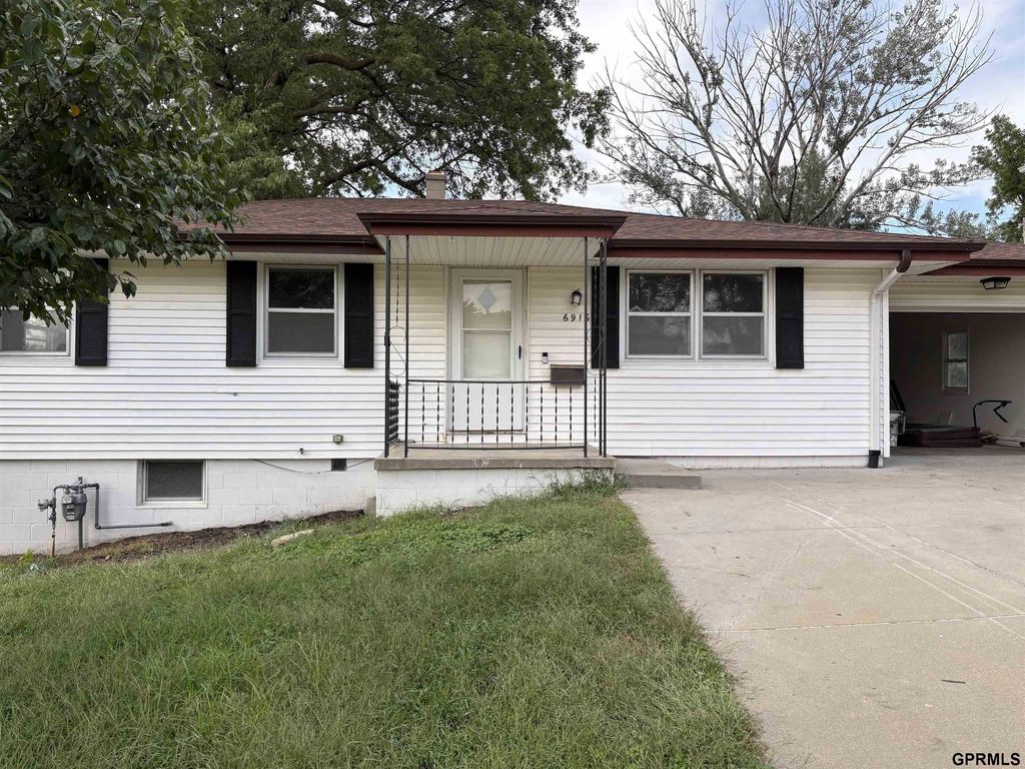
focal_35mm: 26
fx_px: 770
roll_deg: +0.6
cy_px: 384
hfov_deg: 67.3
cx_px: 512
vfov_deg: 53.1
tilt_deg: +2.7
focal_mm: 5.96
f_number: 1.6
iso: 50
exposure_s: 1/596
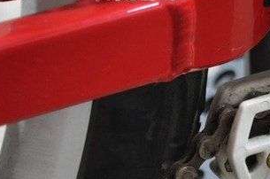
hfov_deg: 5.1
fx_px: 3016
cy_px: -28
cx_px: 442
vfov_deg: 3.4
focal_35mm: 403
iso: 1600
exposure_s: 1/25
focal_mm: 80
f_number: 5.3
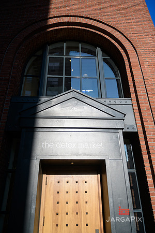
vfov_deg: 67.4
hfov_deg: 47.9
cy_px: 116
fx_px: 174
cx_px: 78
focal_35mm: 27
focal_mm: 27
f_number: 3.2
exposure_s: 1/8000
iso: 400
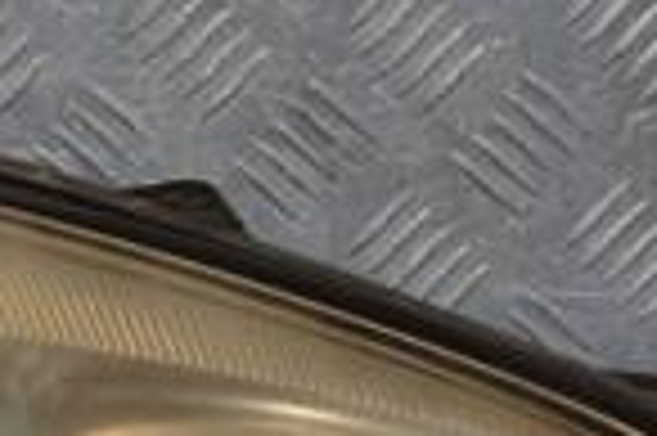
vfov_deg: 4.9
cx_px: 441
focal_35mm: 277
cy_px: 742
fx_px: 5050
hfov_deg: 7.4
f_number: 9
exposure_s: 1/200
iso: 800
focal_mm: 45
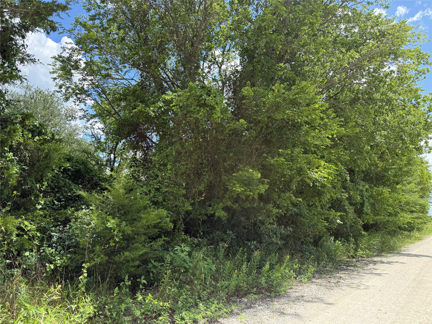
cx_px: 216
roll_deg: -4.0
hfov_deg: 71.6
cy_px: 162
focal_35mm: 24
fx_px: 300
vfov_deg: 56.8
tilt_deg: +7.4
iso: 100
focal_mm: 6.76
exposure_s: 1/1770
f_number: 1.78
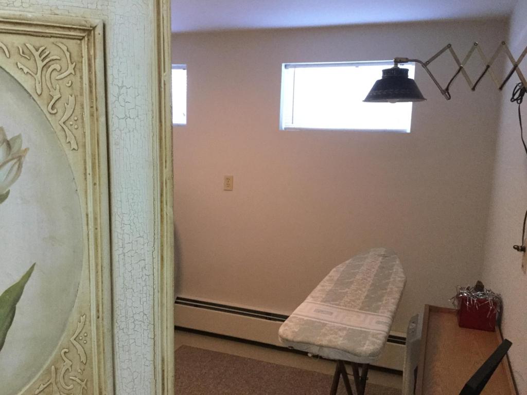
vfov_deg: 45.4
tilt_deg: -7.9
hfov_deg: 58.4
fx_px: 472
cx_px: 264
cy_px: 198
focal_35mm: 31
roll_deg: +0.2
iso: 160
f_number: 2.4
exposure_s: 1/30
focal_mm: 3.3
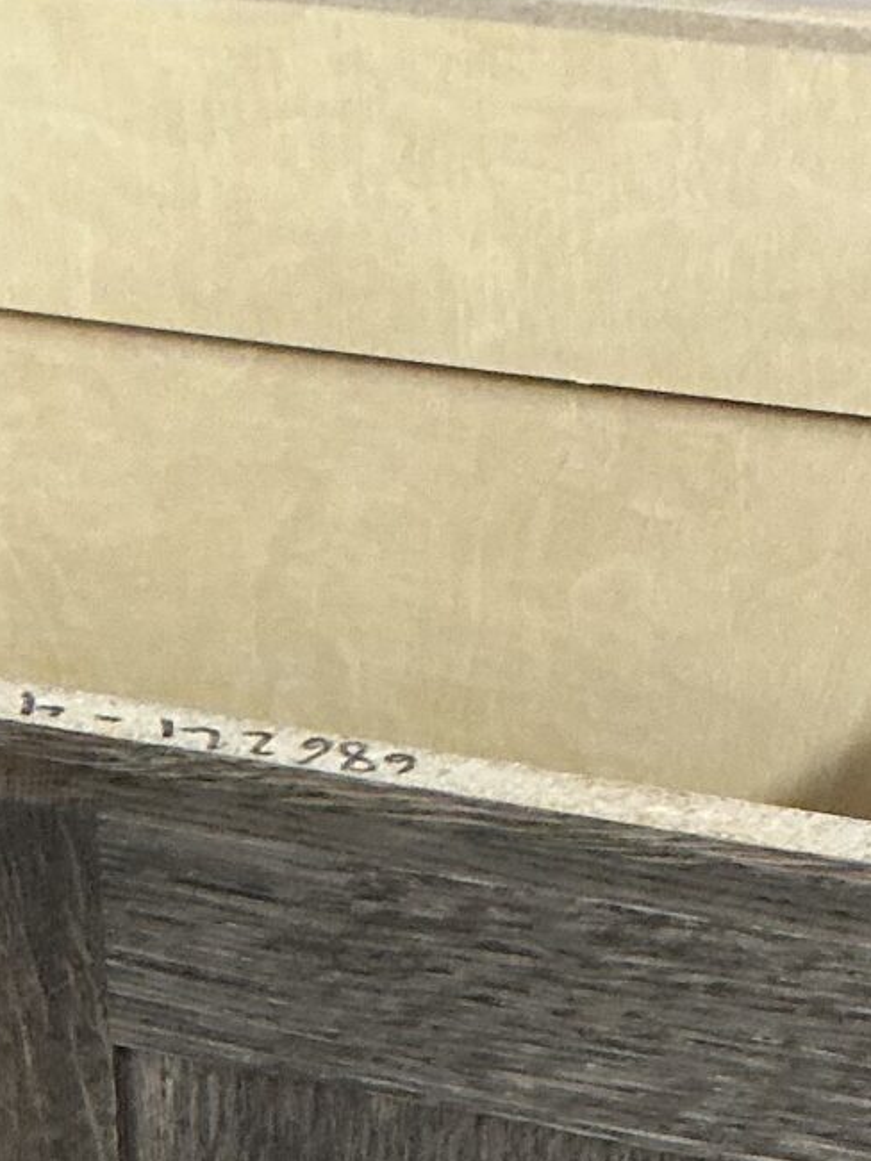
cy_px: 1368
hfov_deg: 12.9
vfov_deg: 16.6
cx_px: 193
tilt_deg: -37.4
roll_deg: +3.9
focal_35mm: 114
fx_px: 3826
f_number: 1.8
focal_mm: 3
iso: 200
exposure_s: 1/60
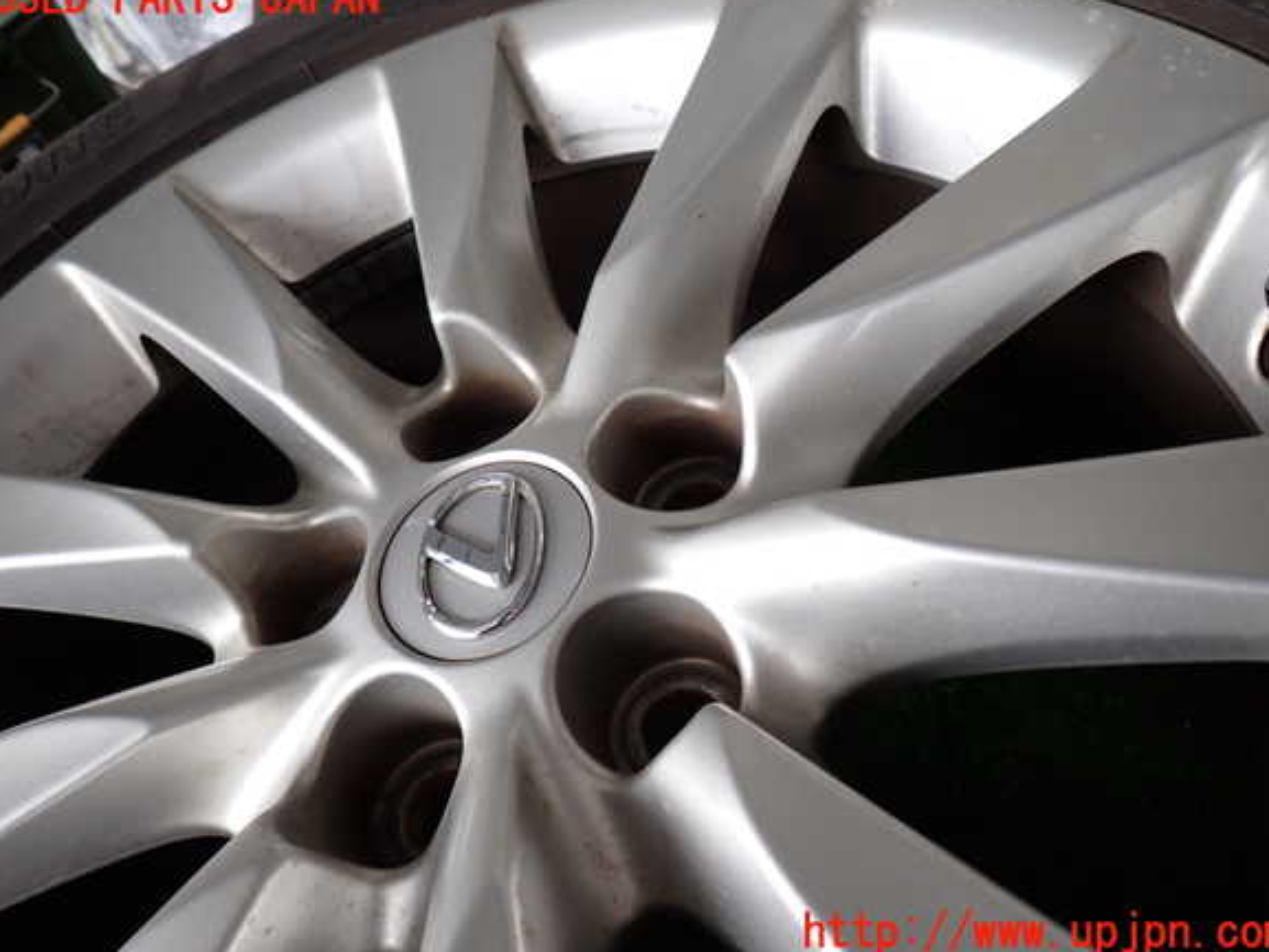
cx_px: 640
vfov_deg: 53.1
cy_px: 466
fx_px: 953
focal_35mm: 26
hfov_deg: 67.3
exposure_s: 1/80
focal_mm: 4.5
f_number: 2
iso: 100
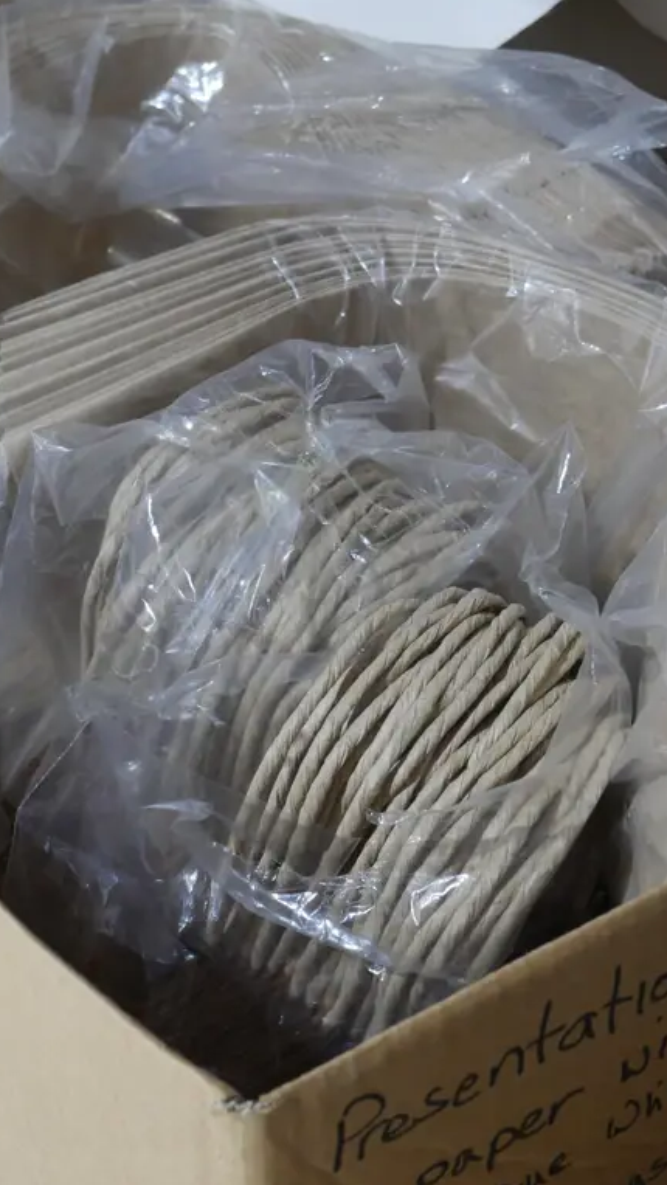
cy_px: 593
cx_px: 284
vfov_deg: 29.0
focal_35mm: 73
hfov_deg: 16.5
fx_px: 2294
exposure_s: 1/60
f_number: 5.3
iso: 2000
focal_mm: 25
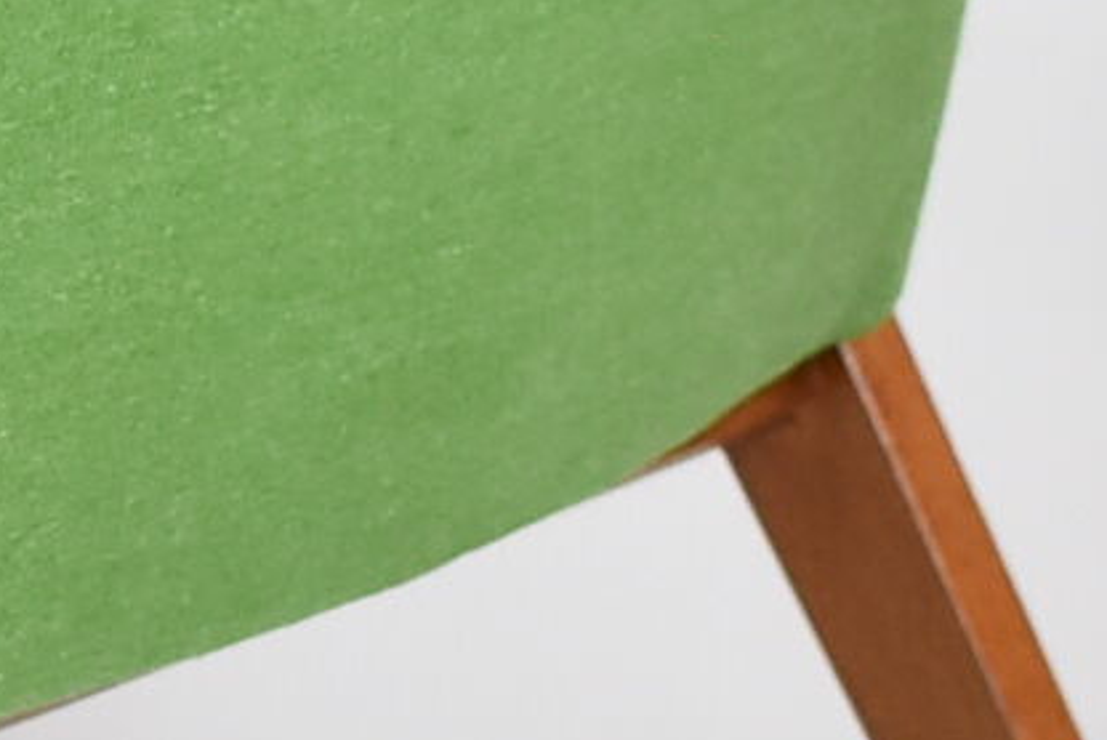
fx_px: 9619
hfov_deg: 6.5
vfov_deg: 4.4
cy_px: 418
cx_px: -761
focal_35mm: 313
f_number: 4.5
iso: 800
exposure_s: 1/125
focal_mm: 29
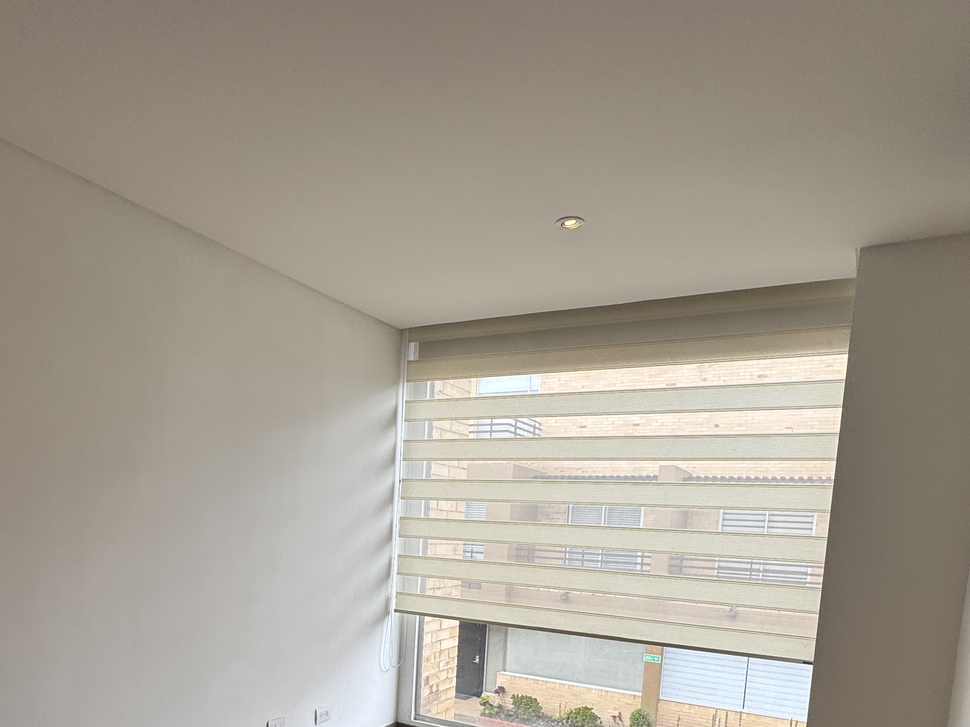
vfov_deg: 48.9
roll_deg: -2.3
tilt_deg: -3.2
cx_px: 421
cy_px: 616
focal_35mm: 26
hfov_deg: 67.0
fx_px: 729
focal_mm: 2.22
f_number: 2.2
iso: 40
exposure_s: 1/306
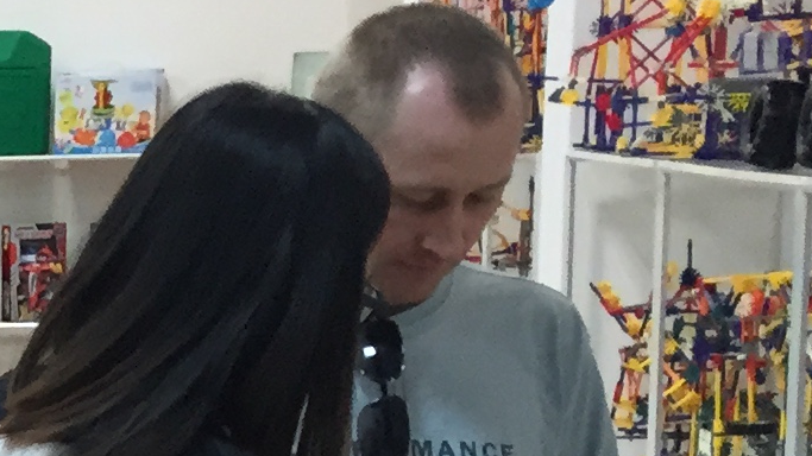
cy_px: 682
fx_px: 3251
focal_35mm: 151
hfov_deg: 12.2
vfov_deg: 7.9
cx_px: -925
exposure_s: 1/33
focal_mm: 4.15
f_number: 2.2
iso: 64
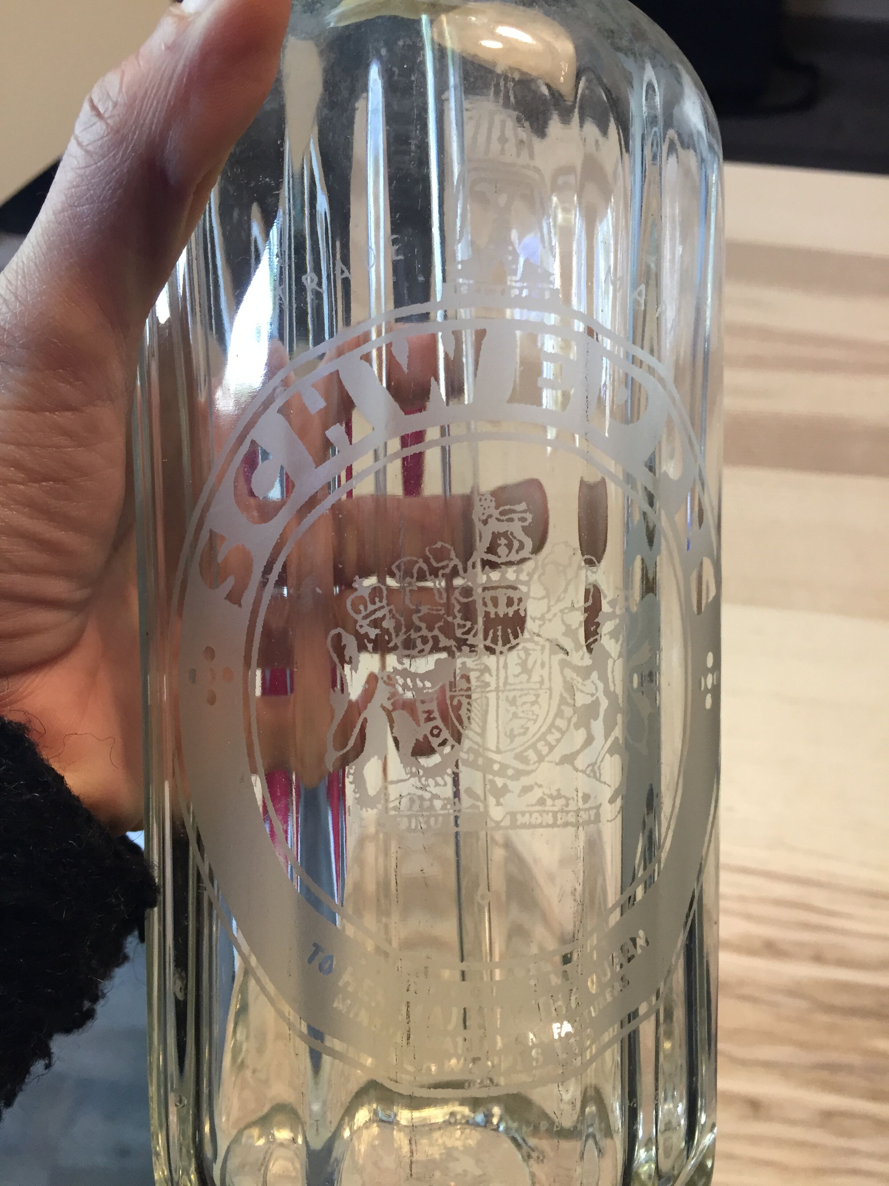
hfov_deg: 48.2
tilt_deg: -59.7
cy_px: 593
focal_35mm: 29
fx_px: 993
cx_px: 444
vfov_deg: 61.7
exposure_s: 1/33
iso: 125
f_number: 2.2
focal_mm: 4.15
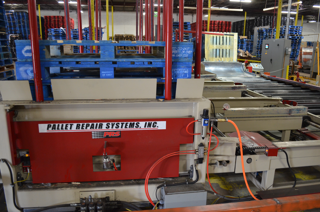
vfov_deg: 47.7
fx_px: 240
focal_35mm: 27
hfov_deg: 67.5
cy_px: 106
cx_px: 160
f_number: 3.5
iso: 1250
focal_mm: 18
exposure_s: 1/30
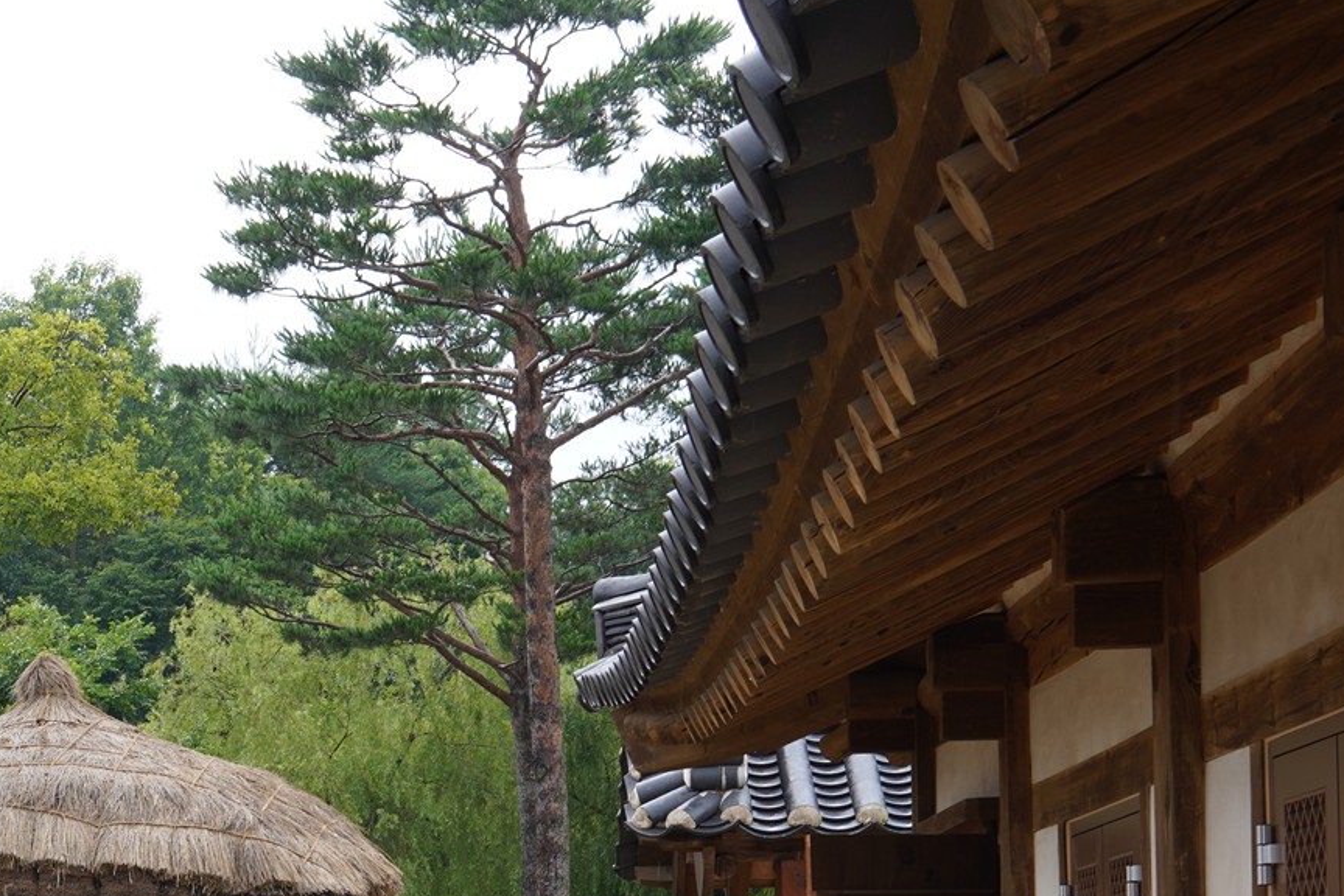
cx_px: -142
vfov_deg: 16.4
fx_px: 3024
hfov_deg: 23.5
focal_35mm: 81
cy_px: 955
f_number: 10
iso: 200
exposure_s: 1/80
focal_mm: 35
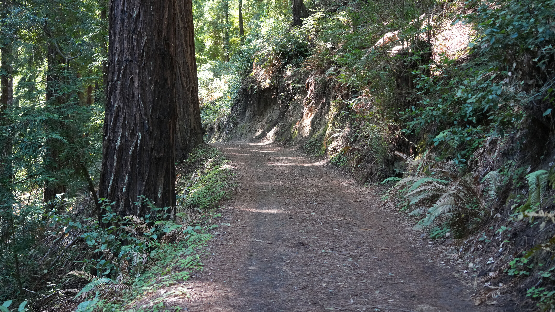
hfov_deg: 39.2
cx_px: 276
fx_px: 780
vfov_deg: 22.6
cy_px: 147
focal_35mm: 53
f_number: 4.5
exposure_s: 1/100
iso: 3200
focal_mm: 50
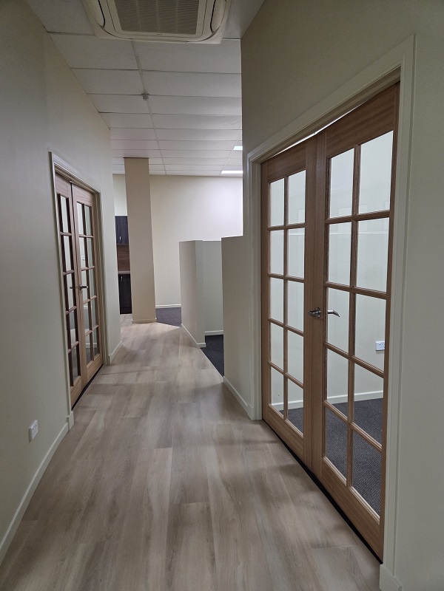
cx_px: 222
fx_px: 393
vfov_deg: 73.9
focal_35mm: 23
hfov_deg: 58.9
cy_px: 296
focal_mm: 5.4
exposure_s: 1/100
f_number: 1.8
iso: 500
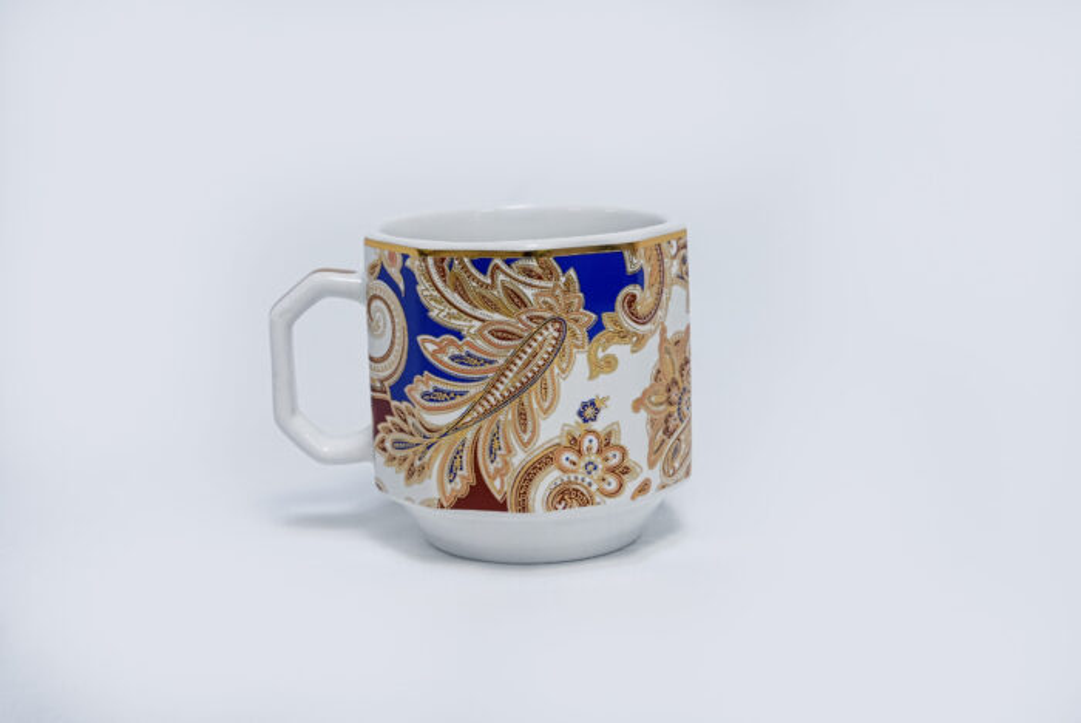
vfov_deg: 19.5
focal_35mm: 70
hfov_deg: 28.8
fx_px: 2104
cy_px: 362
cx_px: 540
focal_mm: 70
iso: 6400
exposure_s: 1/200
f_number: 14
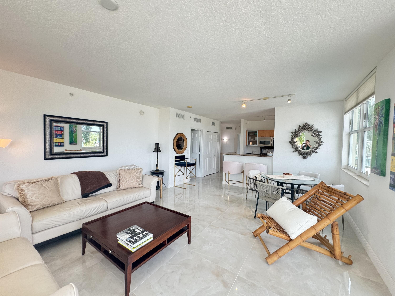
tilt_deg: -2.6
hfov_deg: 102.1
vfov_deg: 85.7
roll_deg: -1.2
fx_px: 160
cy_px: 148
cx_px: 198
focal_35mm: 14
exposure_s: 1/120
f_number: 2.2
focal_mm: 2.22
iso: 100
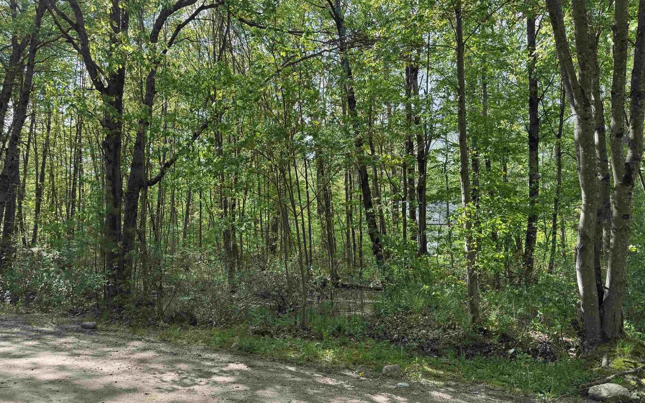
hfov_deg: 70.4
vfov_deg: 47.6
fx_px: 457
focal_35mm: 26
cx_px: 320
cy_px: 188
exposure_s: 1/700
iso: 80
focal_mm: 6.76
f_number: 1.78
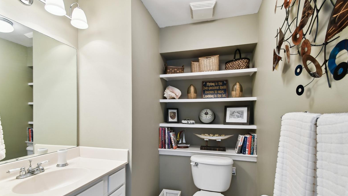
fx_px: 148
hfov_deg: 99.4
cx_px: 175
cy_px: 114
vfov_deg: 66.7
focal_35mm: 16
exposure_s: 1/4
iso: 100
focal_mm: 10
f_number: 7.1
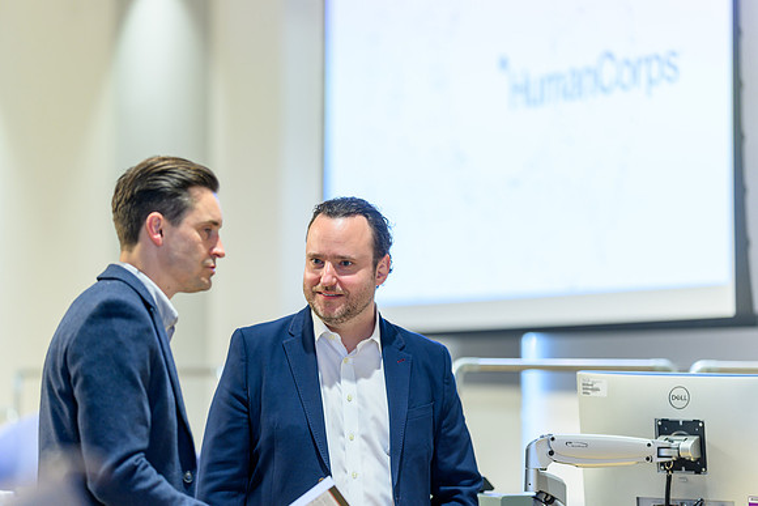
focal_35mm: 136
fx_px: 2873
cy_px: 253
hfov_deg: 15.0
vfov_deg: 10.1
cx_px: 379
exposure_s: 1/125
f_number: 1.8
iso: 180
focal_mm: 135
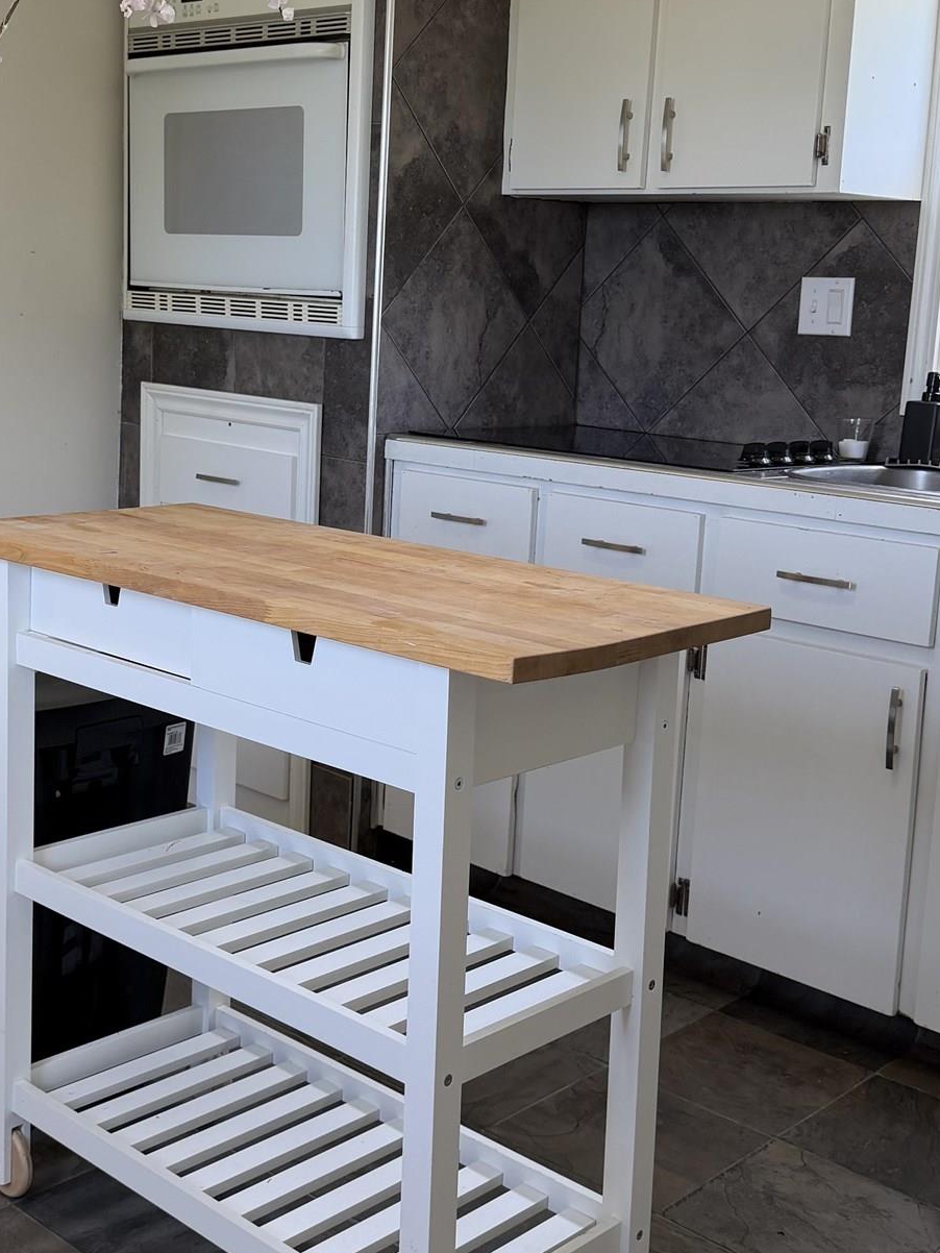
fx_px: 1665
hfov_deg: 31.5
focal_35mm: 46
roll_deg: -3.2
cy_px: 551
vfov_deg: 41.2
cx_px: 402
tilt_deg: -9.2
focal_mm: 6.76
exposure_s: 1/126
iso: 125
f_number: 1.78
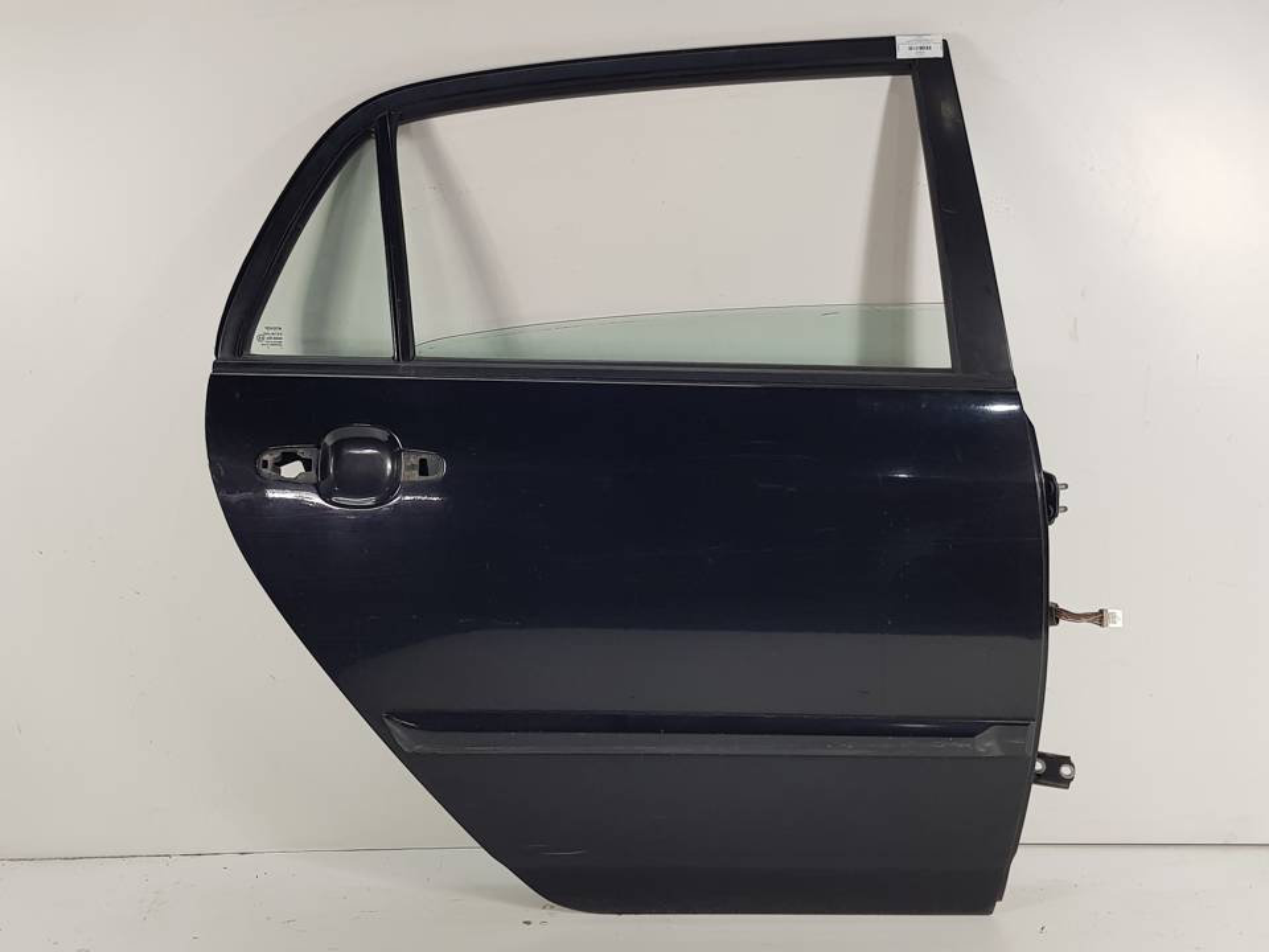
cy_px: 476
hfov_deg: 67.3
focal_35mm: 26
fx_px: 953
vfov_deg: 53.1
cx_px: 634
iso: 80
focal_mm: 4.2
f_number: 1.7
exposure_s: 1/100
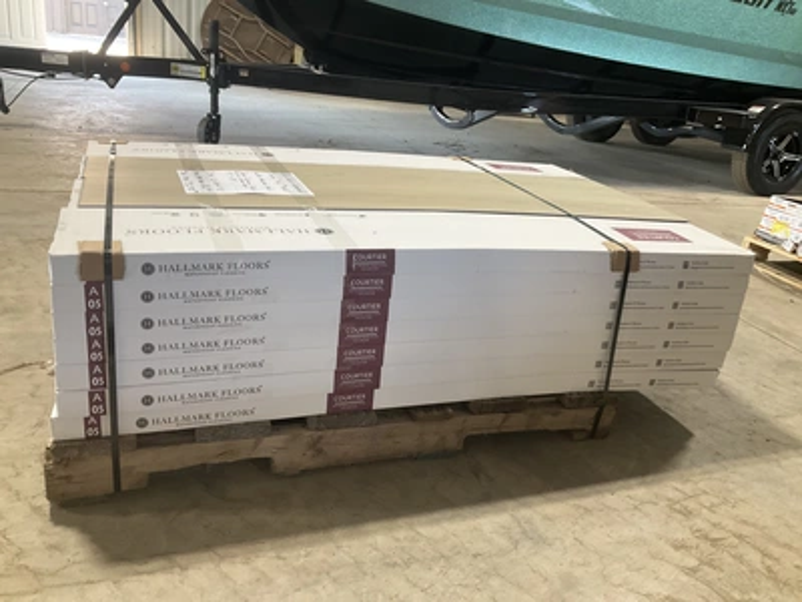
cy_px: 301
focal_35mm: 29
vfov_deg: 48.2
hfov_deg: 61.7
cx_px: 401
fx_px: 672
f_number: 1.8
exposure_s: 1/60
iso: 80
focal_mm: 3
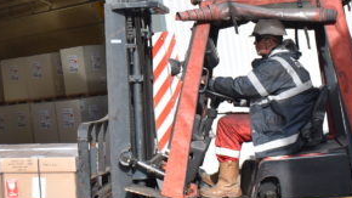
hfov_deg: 27.1
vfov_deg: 15.8
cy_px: -2
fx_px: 700
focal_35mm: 75
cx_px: 28
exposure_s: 1/250
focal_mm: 18
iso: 200
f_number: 7.1
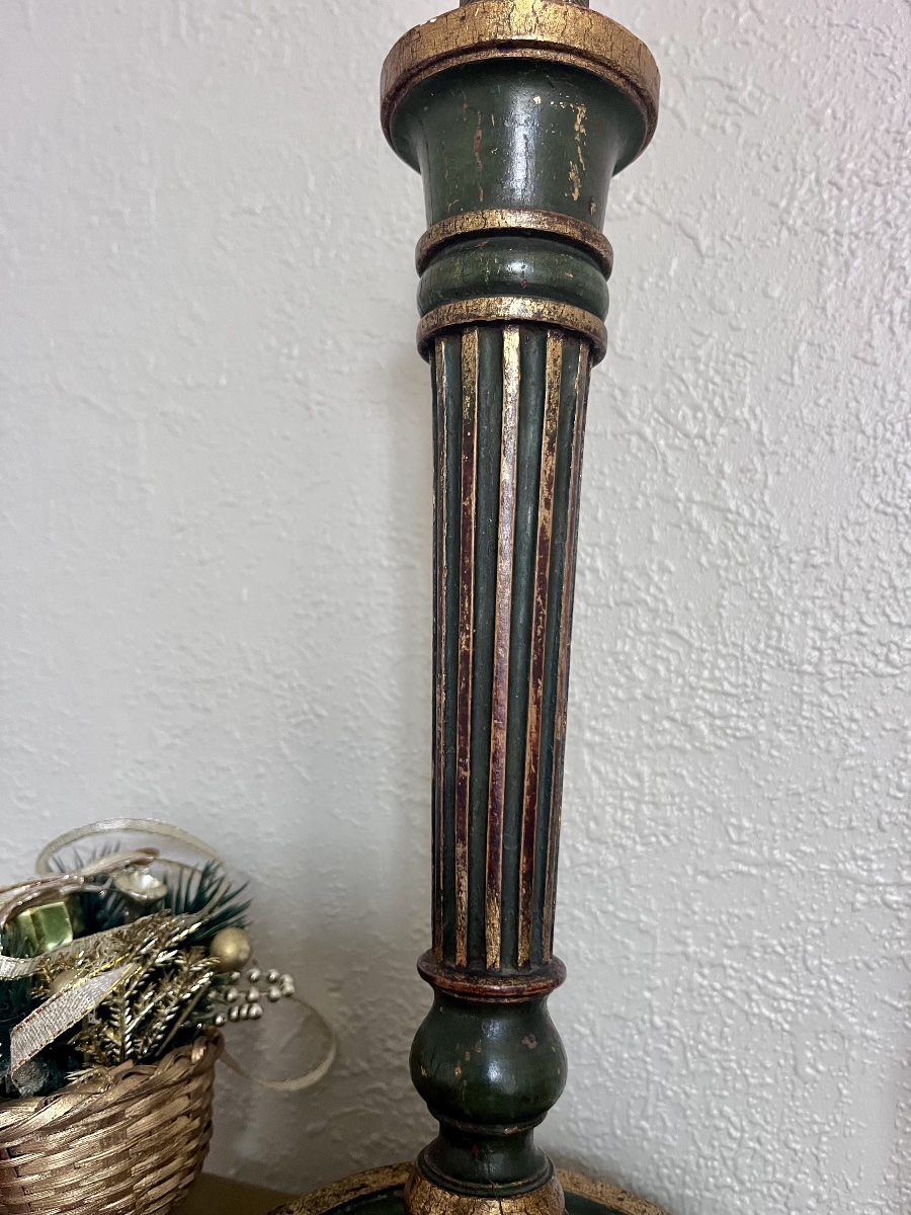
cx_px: 456
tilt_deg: +0.3
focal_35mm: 26
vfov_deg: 67.3
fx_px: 912
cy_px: 608
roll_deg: -0.9
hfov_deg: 53.1
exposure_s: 1/60
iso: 250
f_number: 1.6
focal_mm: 5.1
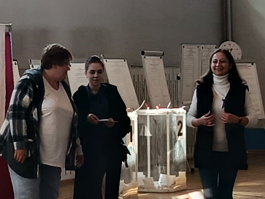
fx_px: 1256
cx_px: 118
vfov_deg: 9.0
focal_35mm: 164
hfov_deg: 12.0
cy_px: 205
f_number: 1.7
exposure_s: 1/100
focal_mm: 5.24
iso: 225
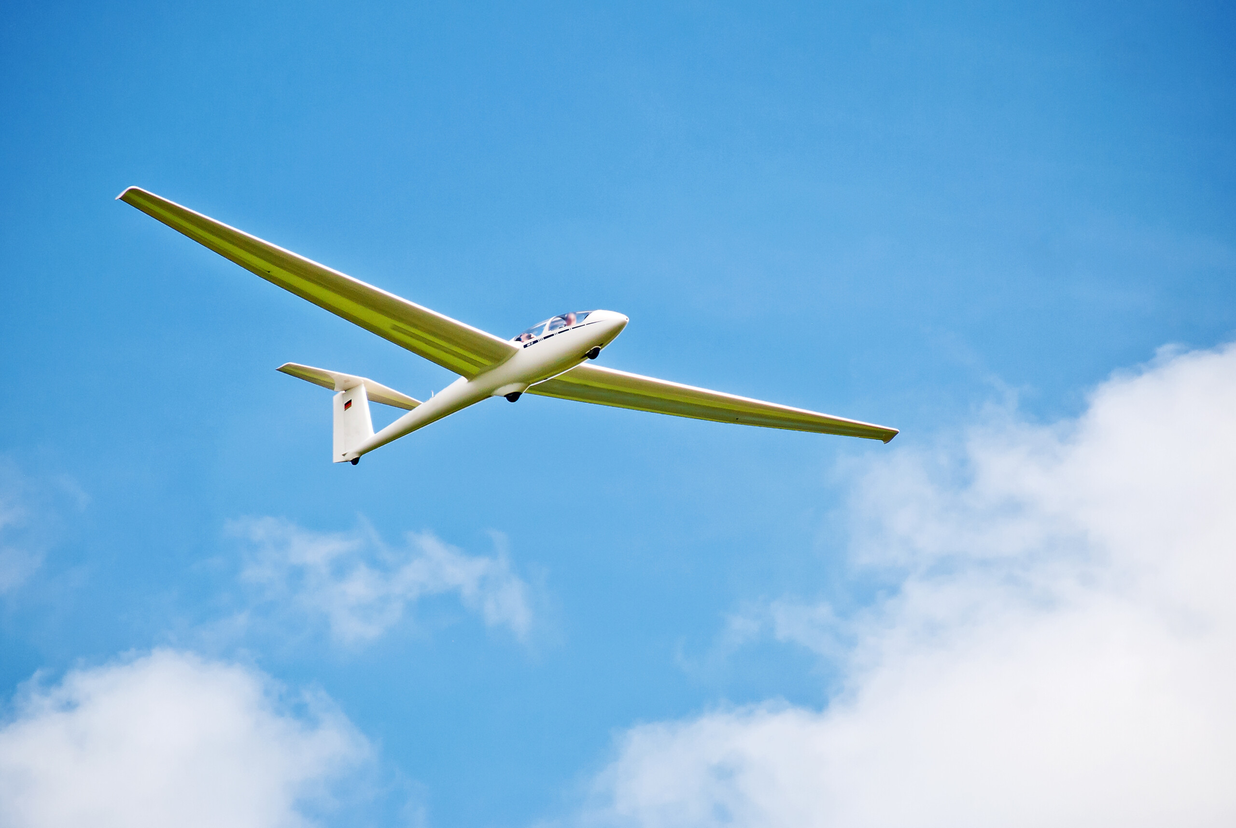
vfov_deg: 6.8
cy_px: 414
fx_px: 6961
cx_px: 618
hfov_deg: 10.1
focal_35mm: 202
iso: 200
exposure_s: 1/500
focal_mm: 135
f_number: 6.3
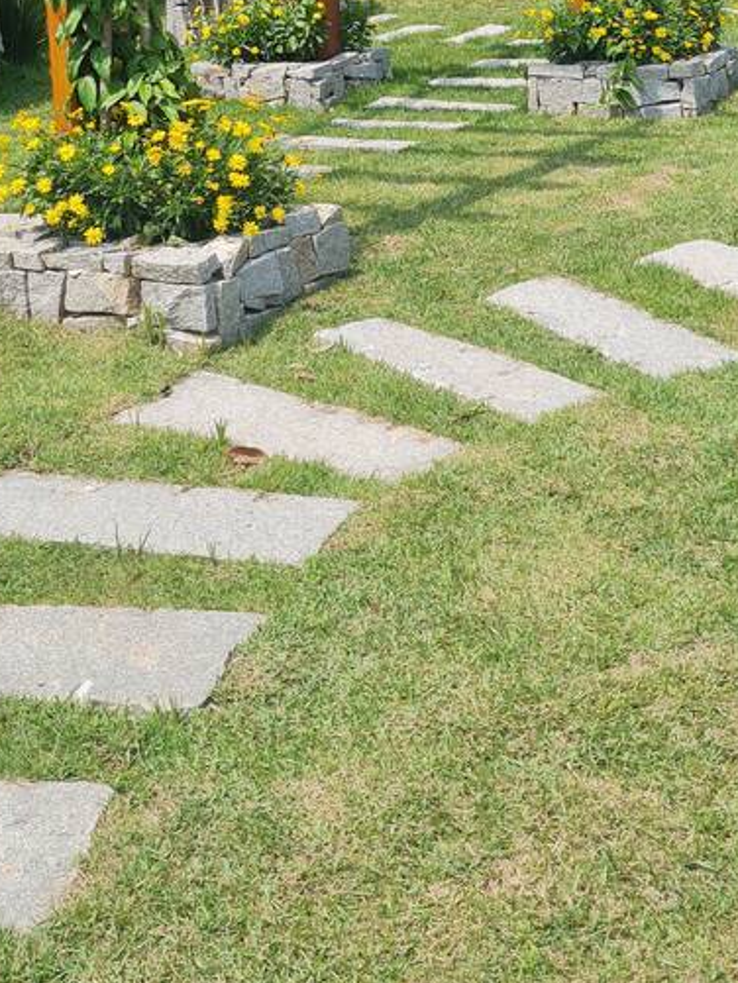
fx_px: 1591
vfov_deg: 31.1
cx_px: 357
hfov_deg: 26.1
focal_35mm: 56
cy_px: -55
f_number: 1.8
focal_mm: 5.4
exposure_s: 1/1340
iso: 50
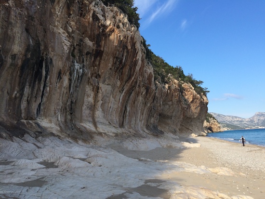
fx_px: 222
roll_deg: +4.3
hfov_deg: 61.6
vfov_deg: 48.3
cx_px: 132
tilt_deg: +8.4
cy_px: 100
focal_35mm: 29
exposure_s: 1/1414
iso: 32
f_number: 2.2
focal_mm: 4.15
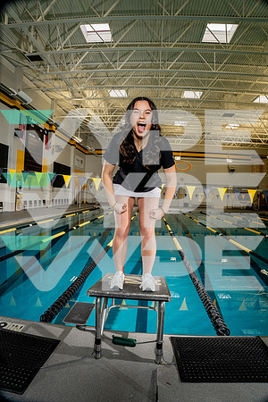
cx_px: 134
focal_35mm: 20
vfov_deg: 84.0
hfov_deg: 61.9
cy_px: 201
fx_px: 223
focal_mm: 20
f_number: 7.1
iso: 500
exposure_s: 1/200
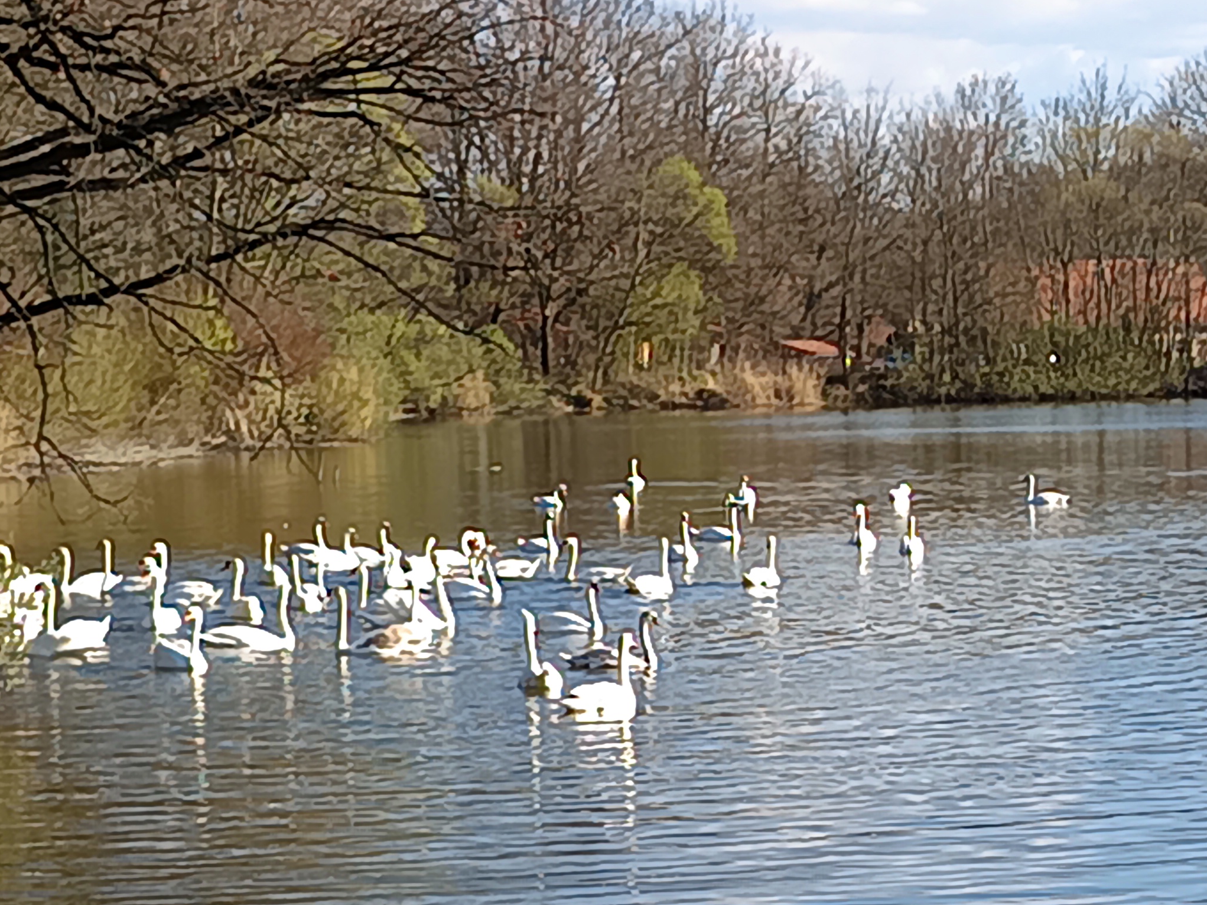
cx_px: 968
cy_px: 748
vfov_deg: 30.0
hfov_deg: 38.9
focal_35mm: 47
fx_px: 1639
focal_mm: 5.31
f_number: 1.7
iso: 50
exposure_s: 1/348
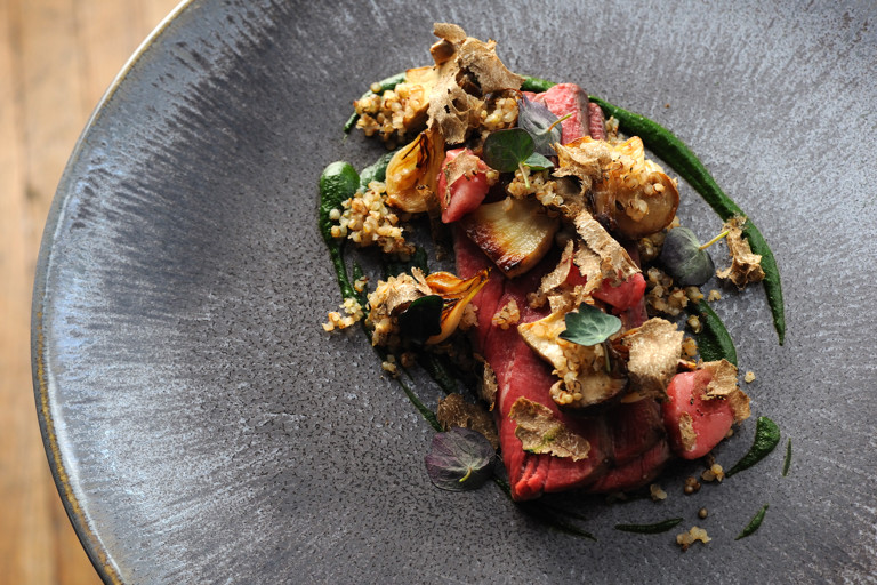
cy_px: 292
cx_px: 438
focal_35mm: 50
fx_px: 1218
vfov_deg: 27.0
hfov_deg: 39.6
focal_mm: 50
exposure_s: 1/250
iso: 800
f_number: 8
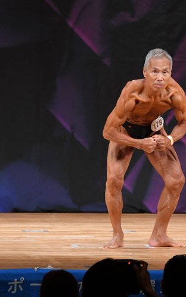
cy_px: 151
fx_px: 3657
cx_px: 158
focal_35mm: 451
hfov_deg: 2.9
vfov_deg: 4.7
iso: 3200
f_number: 5.6
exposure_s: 1/400
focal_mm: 190
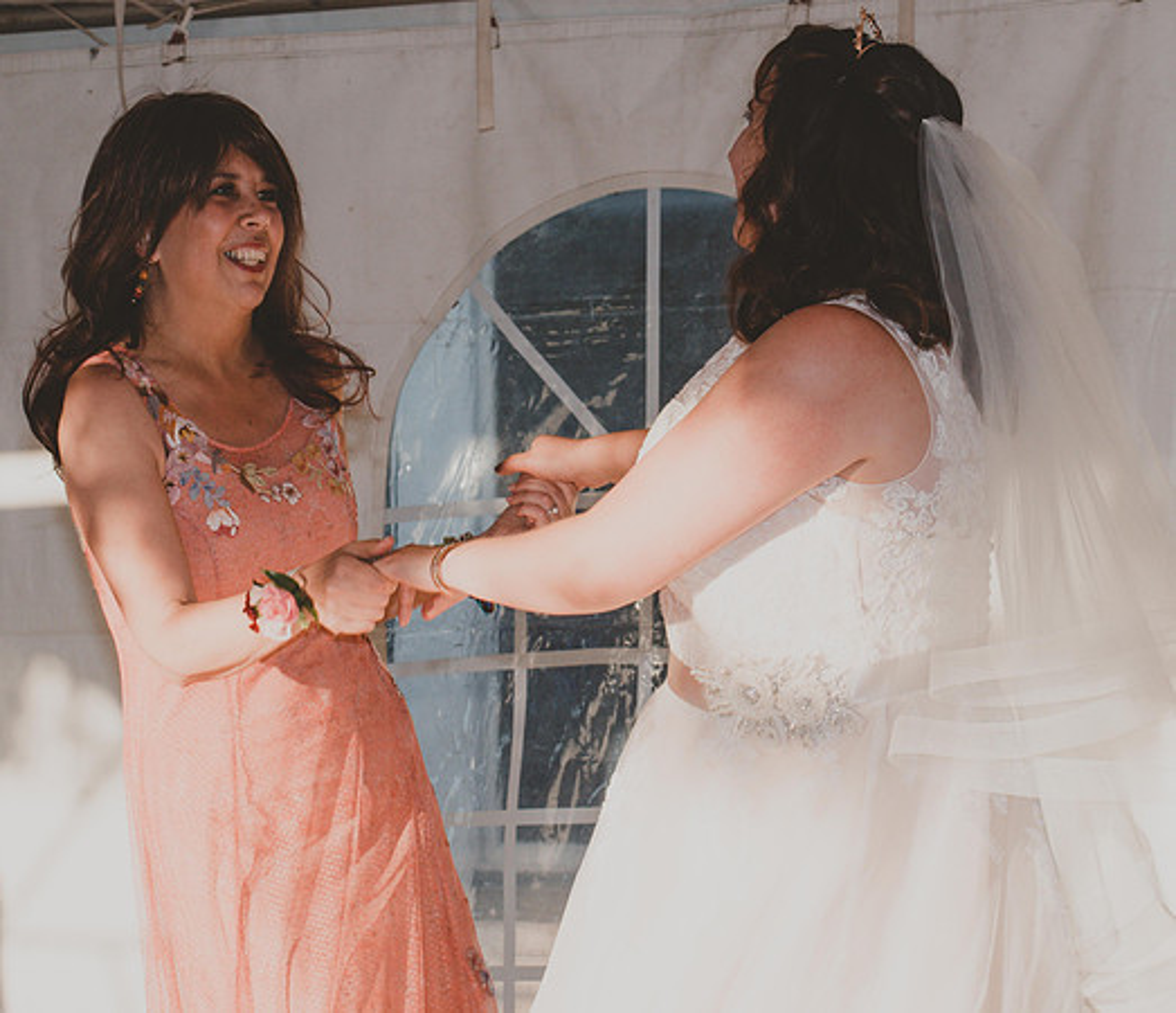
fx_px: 5298
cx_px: 543
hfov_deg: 12.7
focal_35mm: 148
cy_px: 407
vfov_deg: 10.9
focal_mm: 70
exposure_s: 1/200
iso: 100
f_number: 9
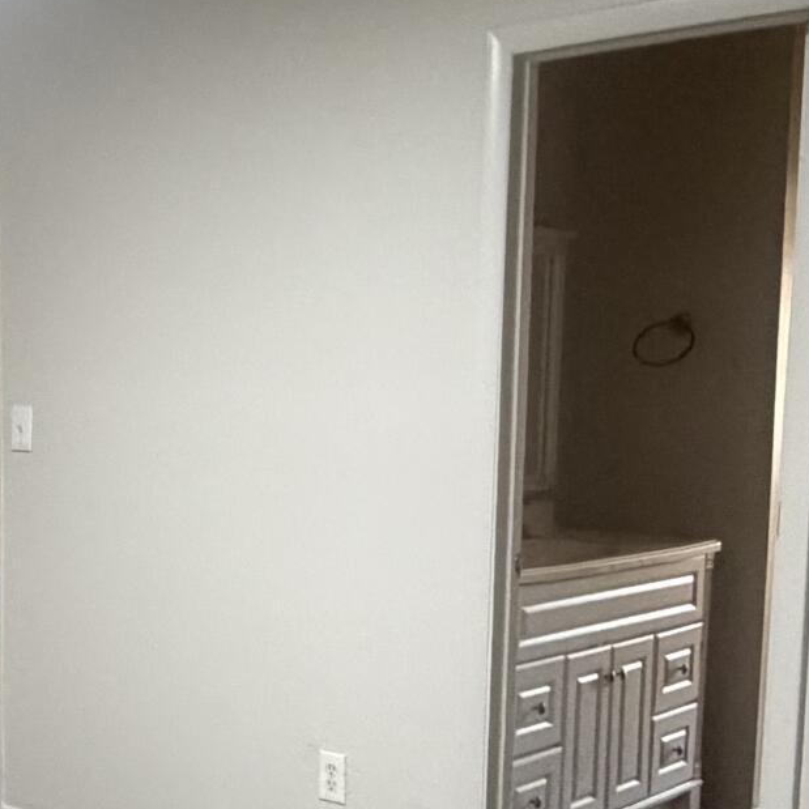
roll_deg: +0.0
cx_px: 27
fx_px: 1586
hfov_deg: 27.2
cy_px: 575
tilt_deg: -7.7
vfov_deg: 28.3
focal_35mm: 60
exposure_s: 1/60
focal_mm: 2.22
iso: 400
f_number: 2.2
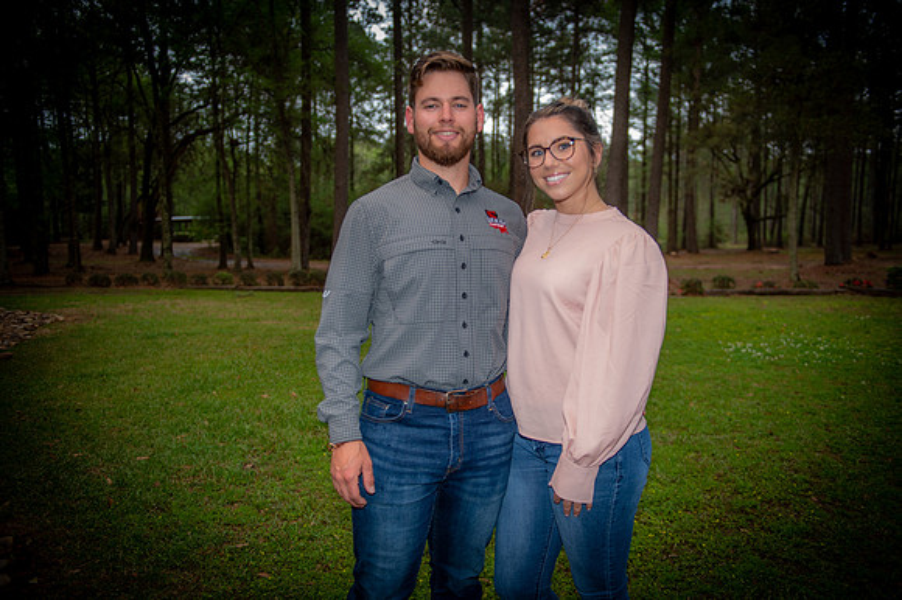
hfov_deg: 58.7
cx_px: 451
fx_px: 801
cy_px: 300
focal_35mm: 32
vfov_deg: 41.1
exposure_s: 1/125
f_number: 2.8
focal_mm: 32
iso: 400
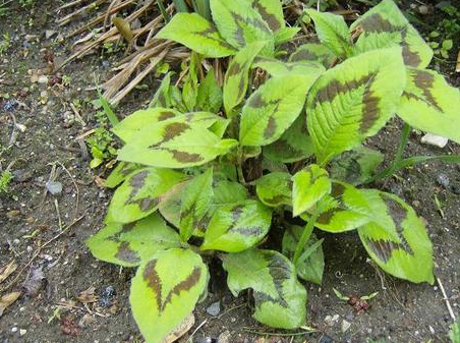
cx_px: 252
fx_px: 570
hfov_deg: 43.9
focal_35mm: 43
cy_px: 154
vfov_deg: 33.4
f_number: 2.8
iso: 100
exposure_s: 1/64.3
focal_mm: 6
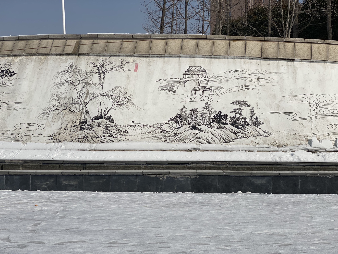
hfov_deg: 36.8
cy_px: 127
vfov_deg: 28.0
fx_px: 508
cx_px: 169
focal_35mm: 52
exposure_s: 1/6849
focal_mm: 6
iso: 25
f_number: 2
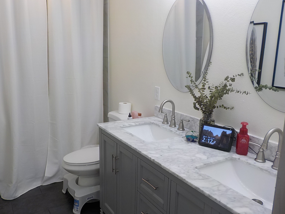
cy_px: 107
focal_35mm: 30
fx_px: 247
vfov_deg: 46.8
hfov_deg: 60.0
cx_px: 142
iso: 125
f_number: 3.3
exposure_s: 1/40
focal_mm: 4.1
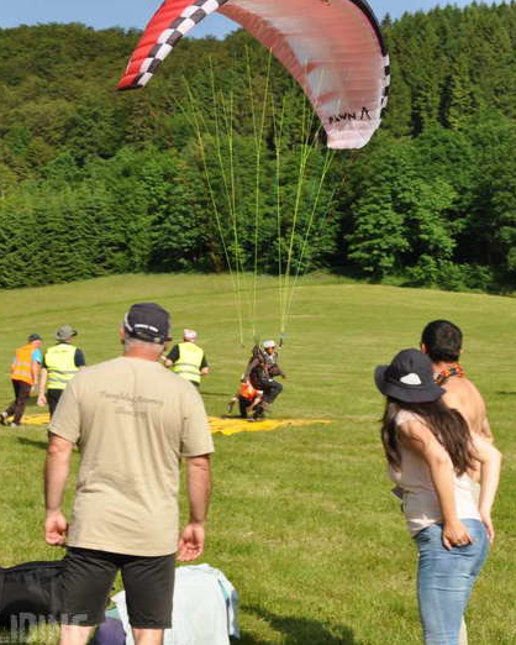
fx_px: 1545
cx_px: 317
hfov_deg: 18.9
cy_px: 322
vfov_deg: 23.6
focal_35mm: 81
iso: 200
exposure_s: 1/160
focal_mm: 38
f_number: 13
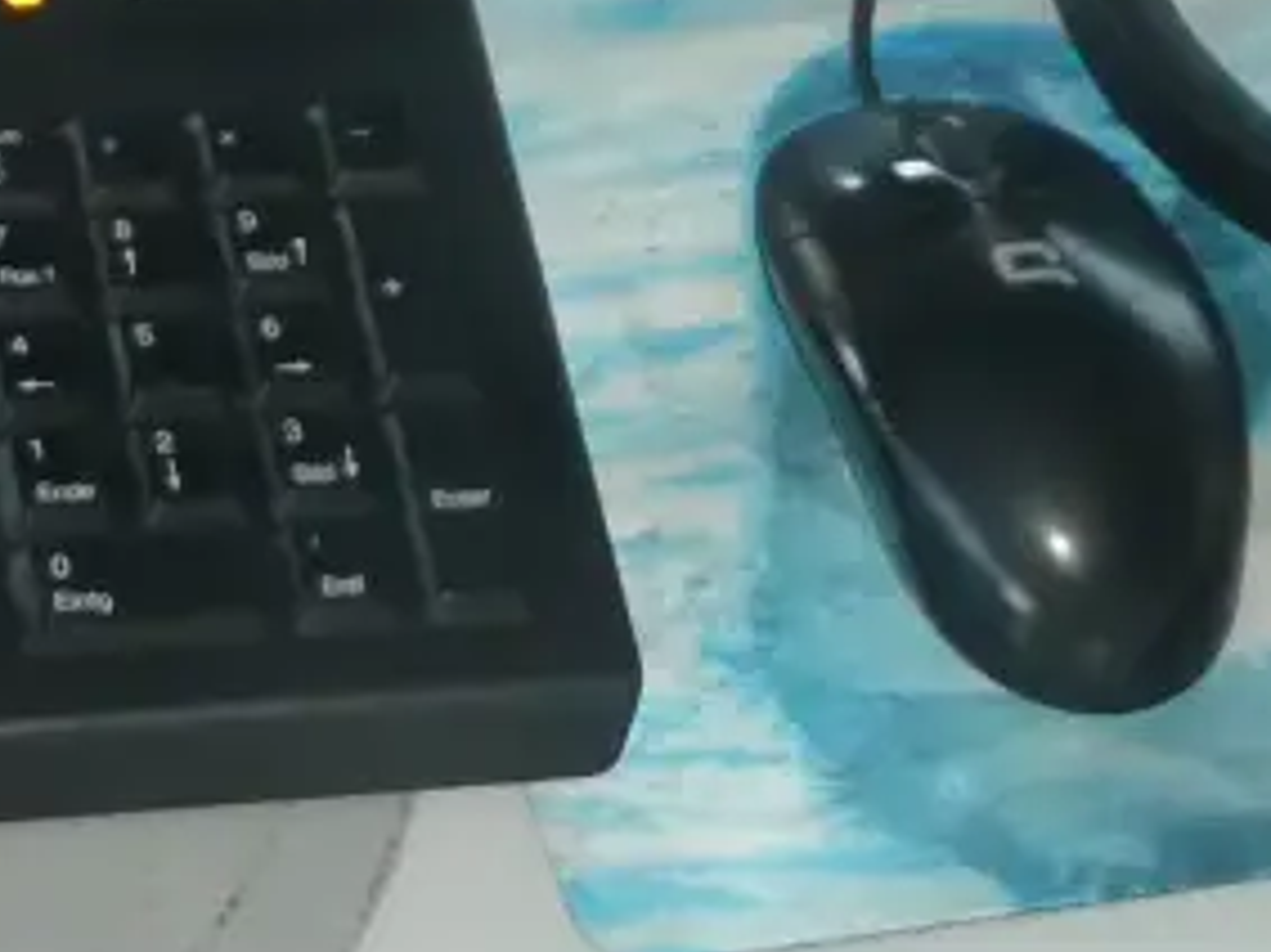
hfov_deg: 11.7
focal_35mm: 163
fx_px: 5982
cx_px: -449
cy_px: -858
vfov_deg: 8.7
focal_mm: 4.3
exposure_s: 1/60
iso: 320
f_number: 3.3
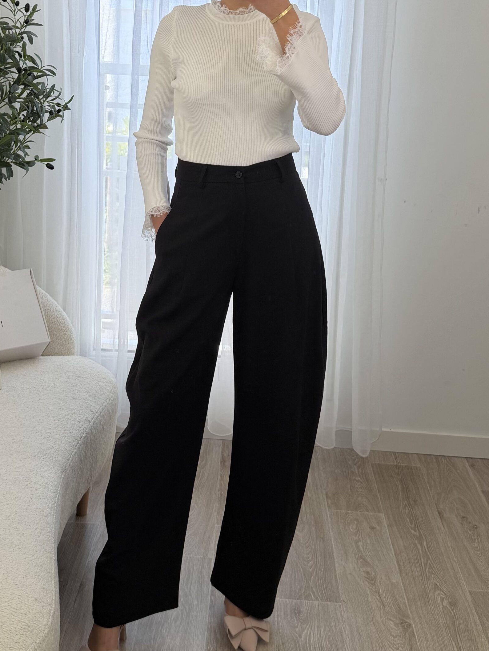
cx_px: 200
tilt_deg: -21.9
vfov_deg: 61.2
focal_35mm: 29
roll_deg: -2.7
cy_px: 388
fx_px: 546
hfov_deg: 48.0
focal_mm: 6.76
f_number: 1.78
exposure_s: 1/217
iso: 64
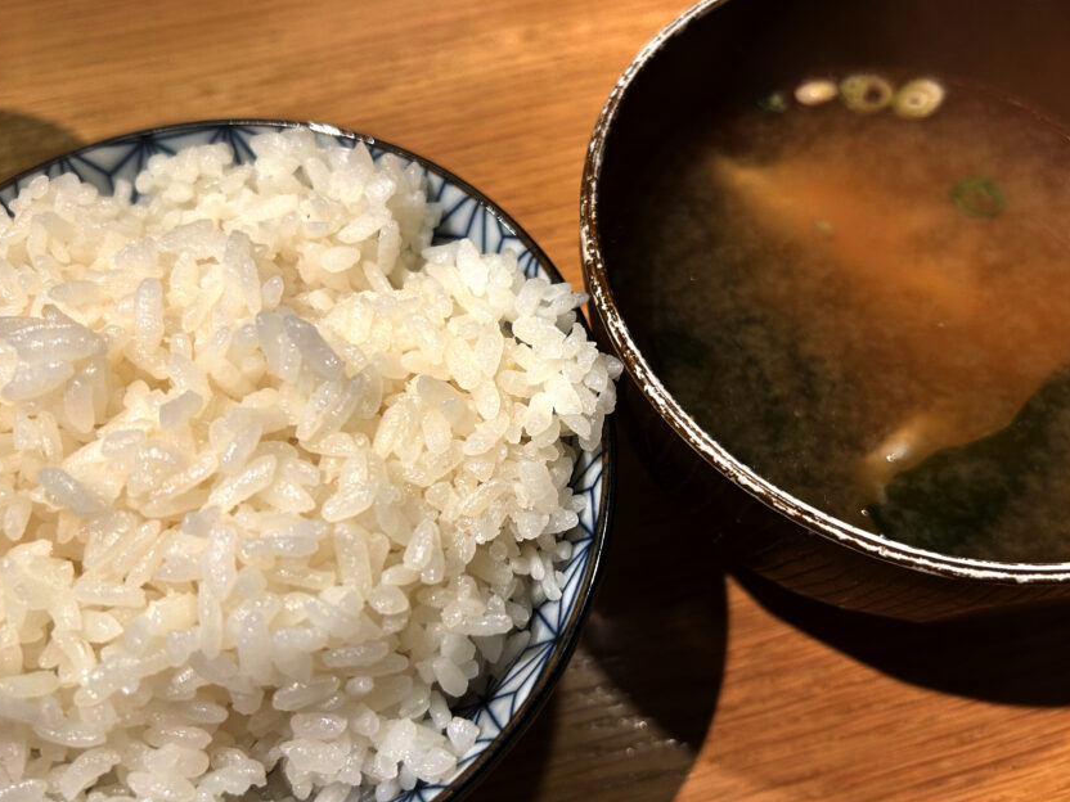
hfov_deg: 56.8
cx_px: 536
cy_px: 401
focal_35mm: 32
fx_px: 989
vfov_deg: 44.2
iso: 80
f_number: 1.5
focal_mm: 5.7
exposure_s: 1/60
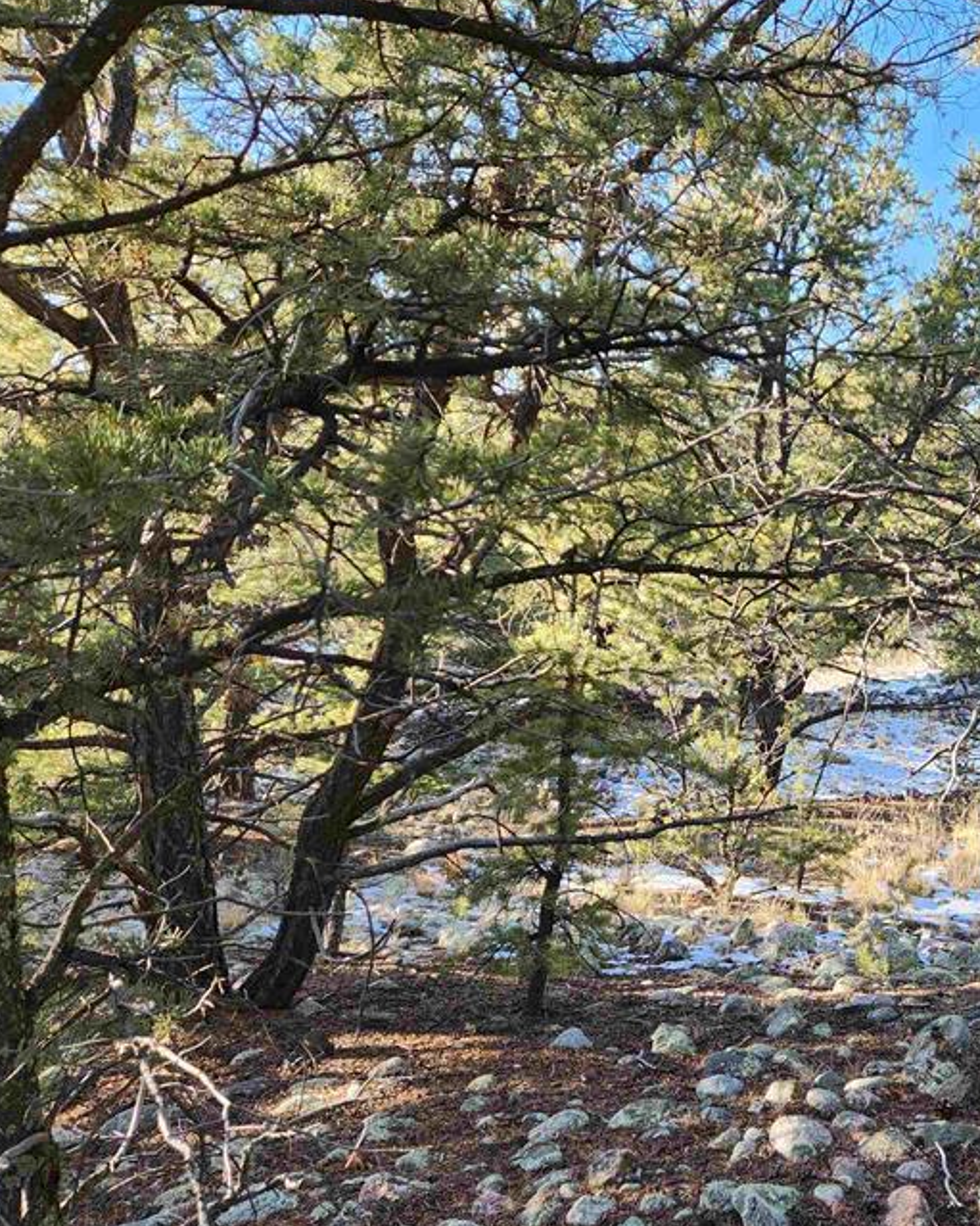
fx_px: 1306
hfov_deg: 38.4
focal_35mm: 36
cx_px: 876
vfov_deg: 50.1
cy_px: 712
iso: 32
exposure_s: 1/180
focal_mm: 5.4
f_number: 1.8
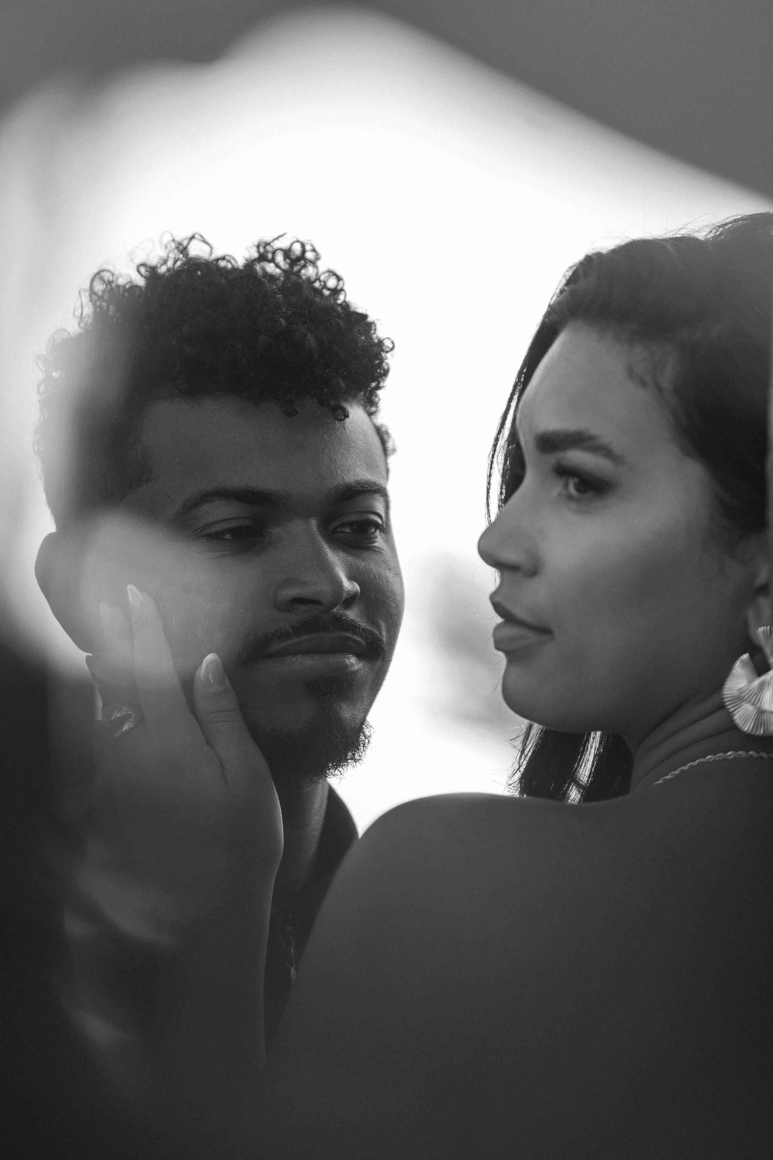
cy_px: 580
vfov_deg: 16.1
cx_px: 386
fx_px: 4106
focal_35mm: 128
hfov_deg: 10.8
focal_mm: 85
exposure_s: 1/1000
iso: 250
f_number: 2.2
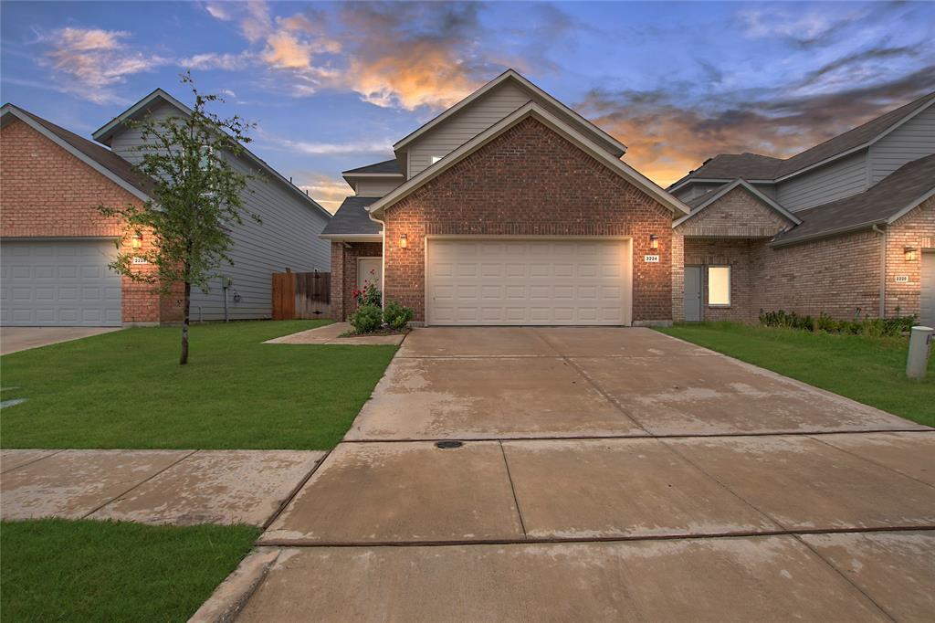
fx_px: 389
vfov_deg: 77.3
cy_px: 312
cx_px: 468
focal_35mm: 15
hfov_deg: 100.4
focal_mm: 10
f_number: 7.1
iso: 100
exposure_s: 1/500
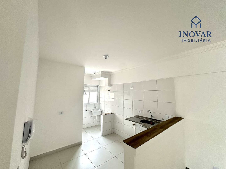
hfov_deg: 102.1
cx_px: 113
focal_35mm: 14
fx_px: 91
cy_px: 84
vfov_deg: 85.7
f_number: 2.2
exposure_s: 1/76
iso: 320
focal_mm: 2.22
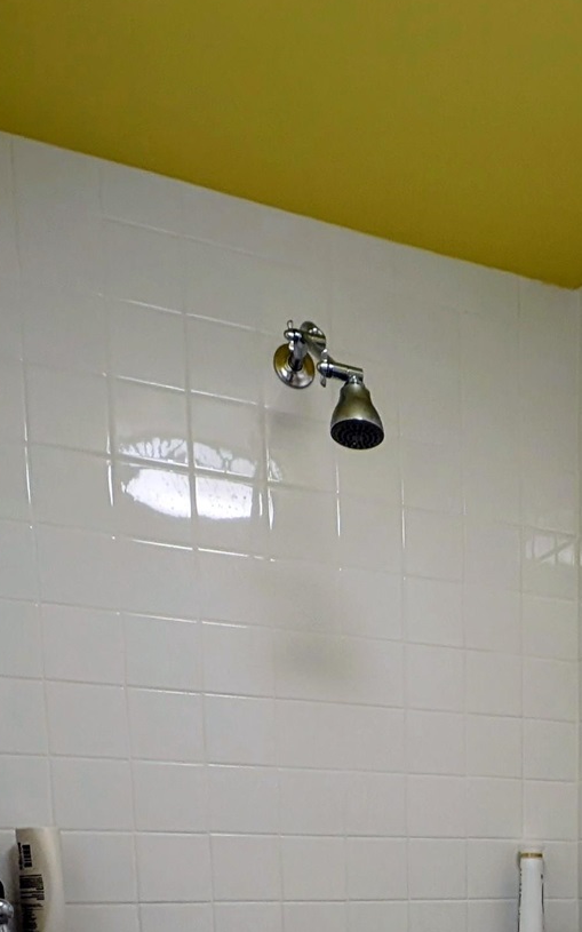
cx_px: 572
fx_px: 914
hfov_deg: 32.7
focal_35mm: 36
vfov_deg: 43.0
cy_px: 1010
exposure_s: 1/24
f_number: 1.95
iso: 106
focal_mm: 2.23
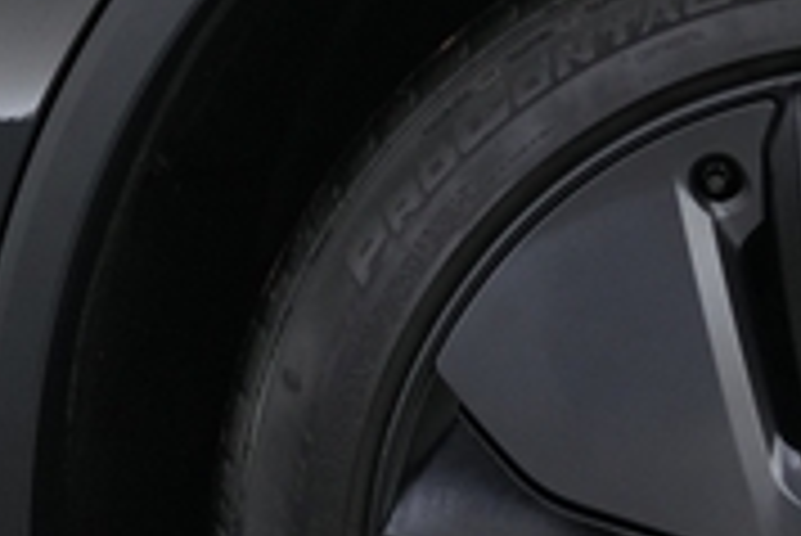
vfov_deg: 13.8
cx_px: 918
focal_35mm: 97
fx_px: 2160
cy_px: 581
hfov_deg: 19.9
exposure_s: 1/160
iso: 4000
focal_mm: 27
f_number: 2.8
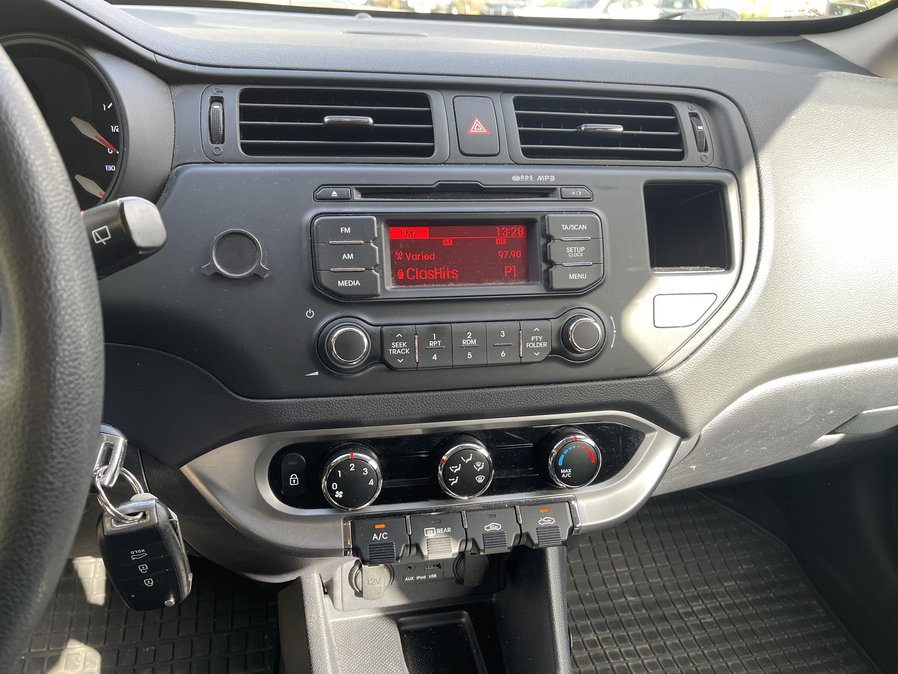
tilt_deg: -27.5
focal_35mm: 25
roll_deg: -3.1
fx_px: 649
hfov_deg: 69.4
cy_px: 337
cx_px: 449
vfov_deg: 54.9
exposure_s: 1/121
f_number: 1.6
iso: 50
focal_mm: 5.1
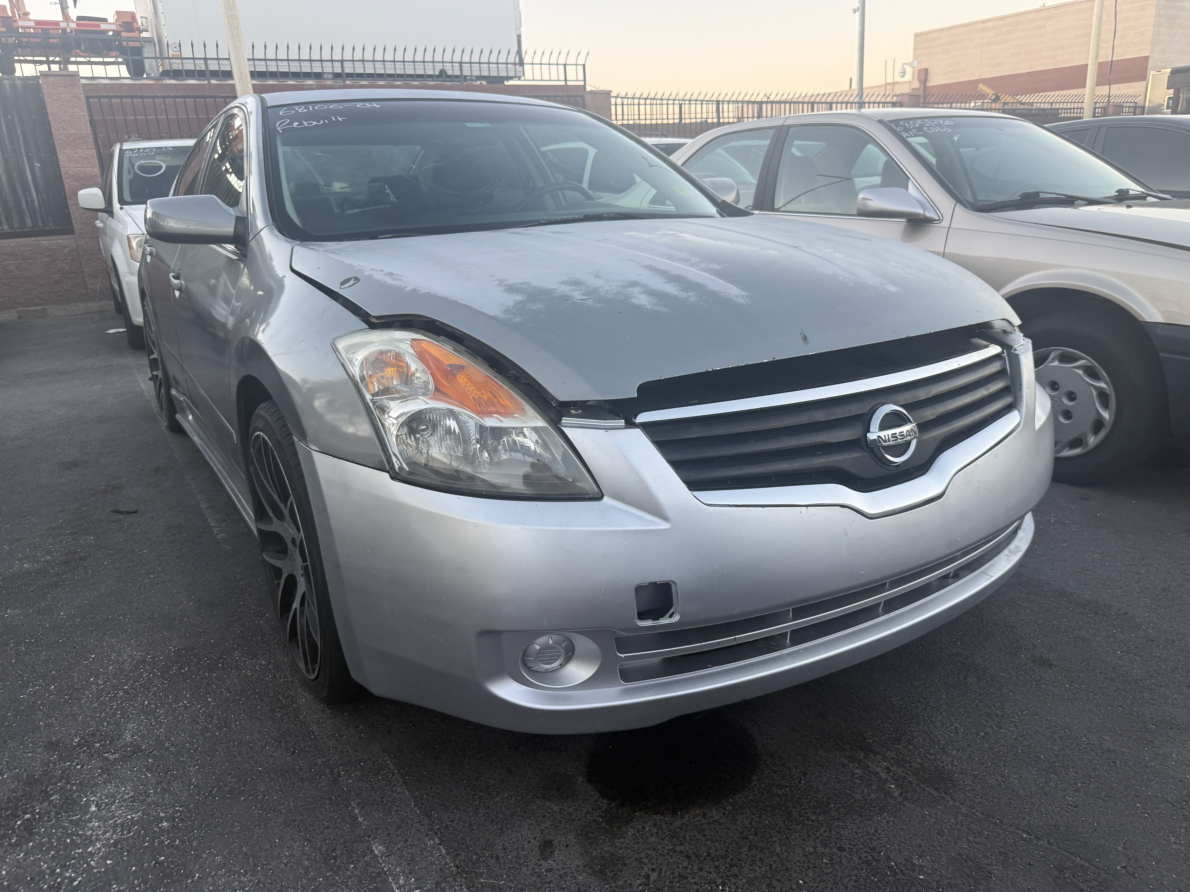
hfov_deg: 71.6
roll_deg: +1.9
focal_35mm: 24
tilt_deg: -17.4
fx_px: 825
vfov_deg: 56.8
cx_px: 595
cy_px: 446
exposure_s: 1/121
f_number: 1.78
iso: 125
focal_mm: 6.76
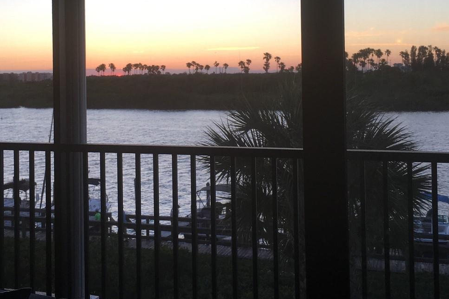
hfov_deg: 39.5
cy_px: 75
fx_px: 623
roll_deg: +0.9
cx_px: 193
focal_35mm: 50
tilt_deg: +0.4
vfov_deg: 26.6
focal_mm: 4.15
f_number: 2.2
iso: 32
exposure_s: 1/60
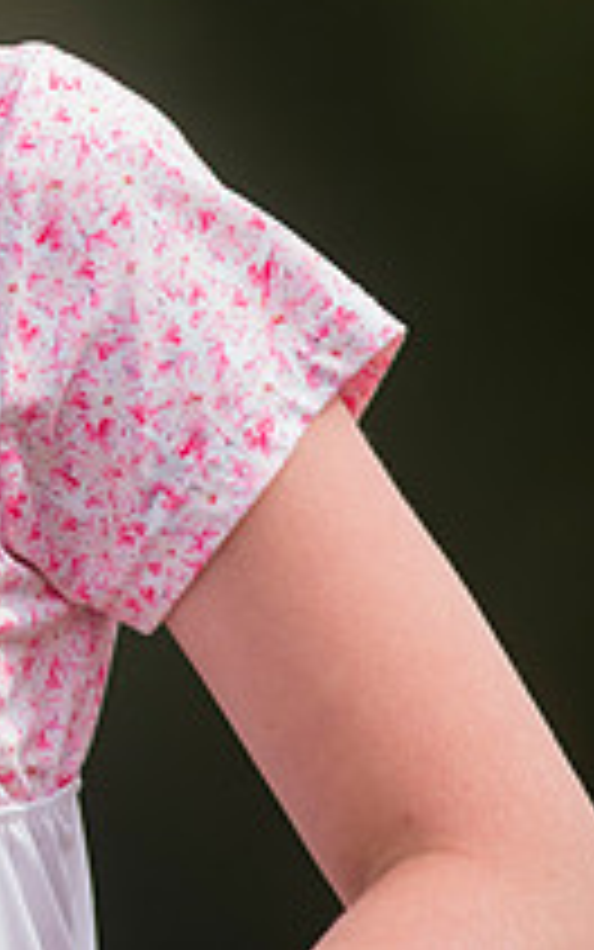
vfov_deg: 2.5
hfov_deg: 1.6
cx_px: -675
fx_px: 21768
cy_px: 83
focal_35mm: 841
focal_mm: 300
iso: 400
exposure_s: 1/2000
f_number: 4.5
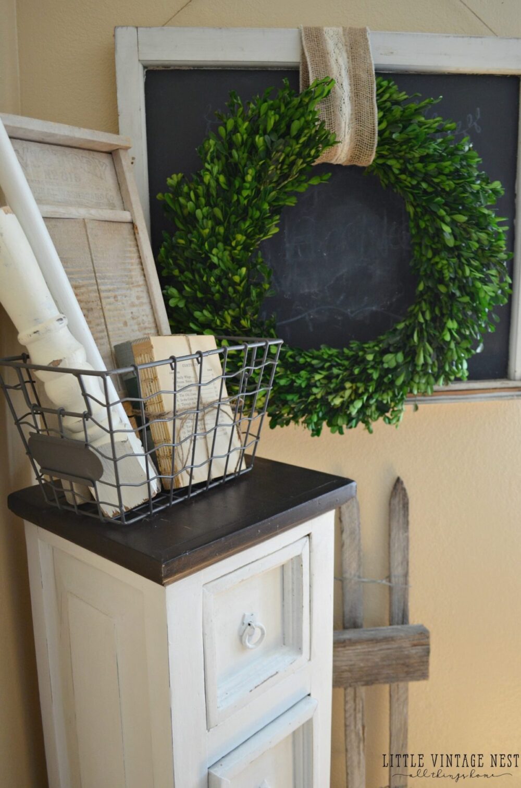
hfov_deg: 43.4
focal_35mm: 30
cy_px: 394
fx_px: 655
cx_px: 260
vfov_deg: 62.0
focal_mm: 20
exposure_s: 1/60
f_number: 4
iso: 800
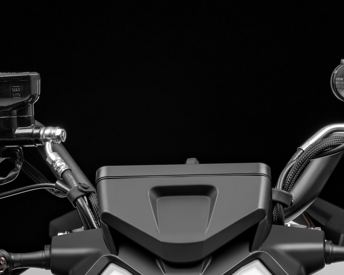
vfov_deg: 4.4
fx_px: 3594
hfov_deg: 5.5
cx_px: 189
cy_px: 237
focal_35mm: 353
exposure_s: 1/125
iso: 100
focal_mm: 105
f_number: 13
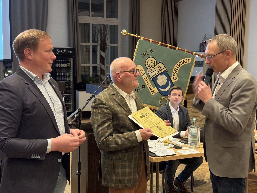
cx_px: 128
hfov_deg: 39.7
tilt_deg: -5.6
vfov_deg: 30.3
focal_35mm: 48
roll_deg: -0.6
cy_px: 96
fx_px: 356
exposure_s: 1/24
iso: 640
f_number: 1.78
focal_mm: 6.76
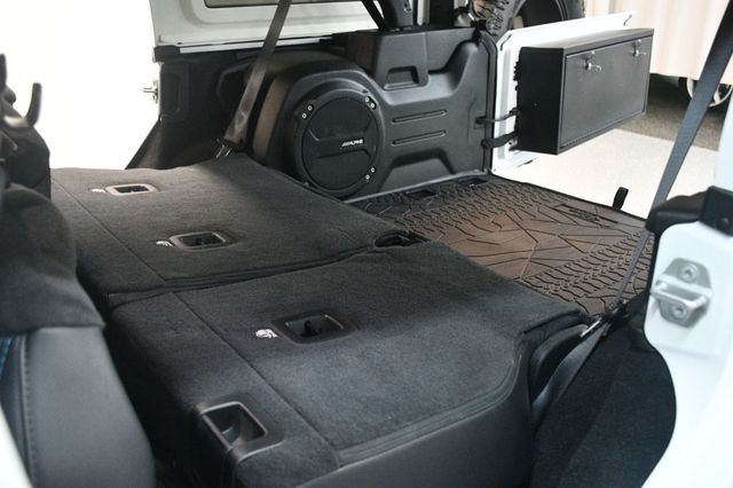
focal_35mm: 34
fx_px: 692
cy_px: 244
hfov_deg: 55.8
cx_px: 366
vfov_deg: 38.8
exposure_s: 1/60
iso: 4000
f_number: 3.8
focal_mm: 23
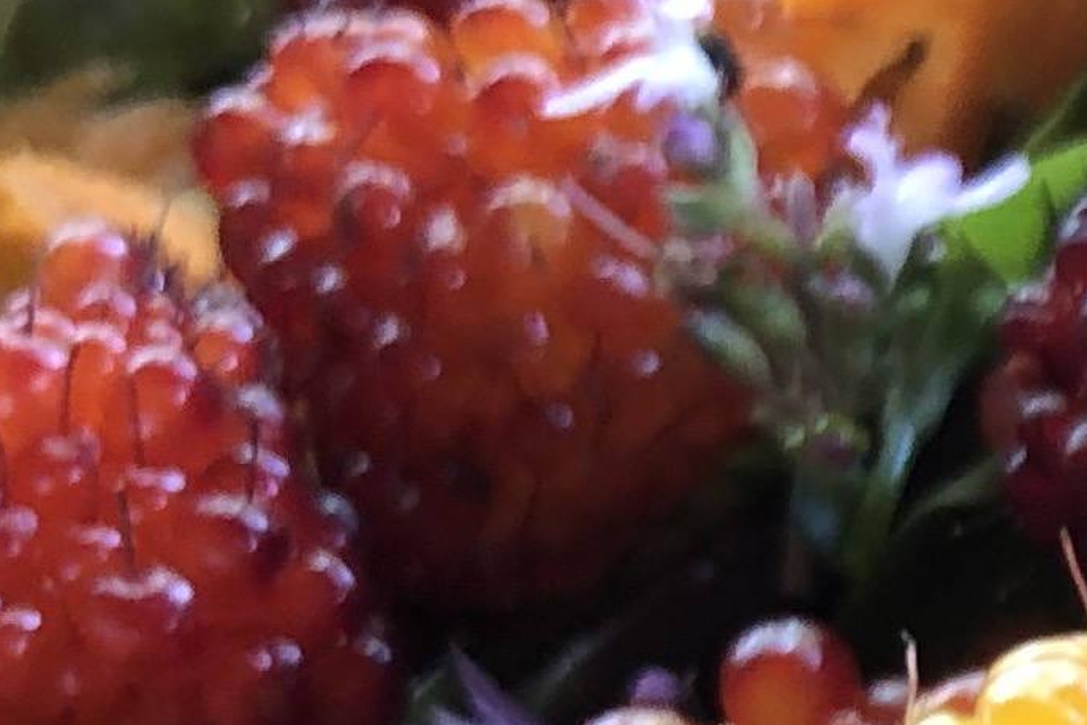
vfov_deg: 7.9
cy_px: 1097
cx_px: 2410
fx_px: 5163
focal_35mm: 171
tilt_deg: -43.2
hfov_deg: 10.7
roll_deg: +7.7
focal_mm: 4
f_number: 1.8
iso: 40
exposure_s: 1/24
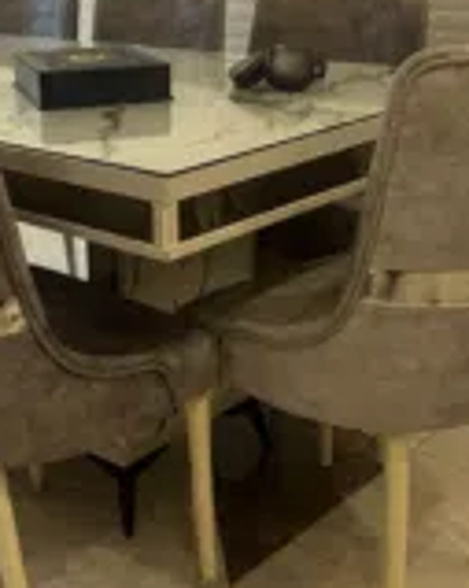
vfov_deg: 31.8
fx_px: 1025
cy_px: 203
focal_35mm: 59
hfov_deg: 25.6
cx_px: 140
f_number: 1.78
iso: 640
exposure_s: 1/60
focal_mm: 6.86
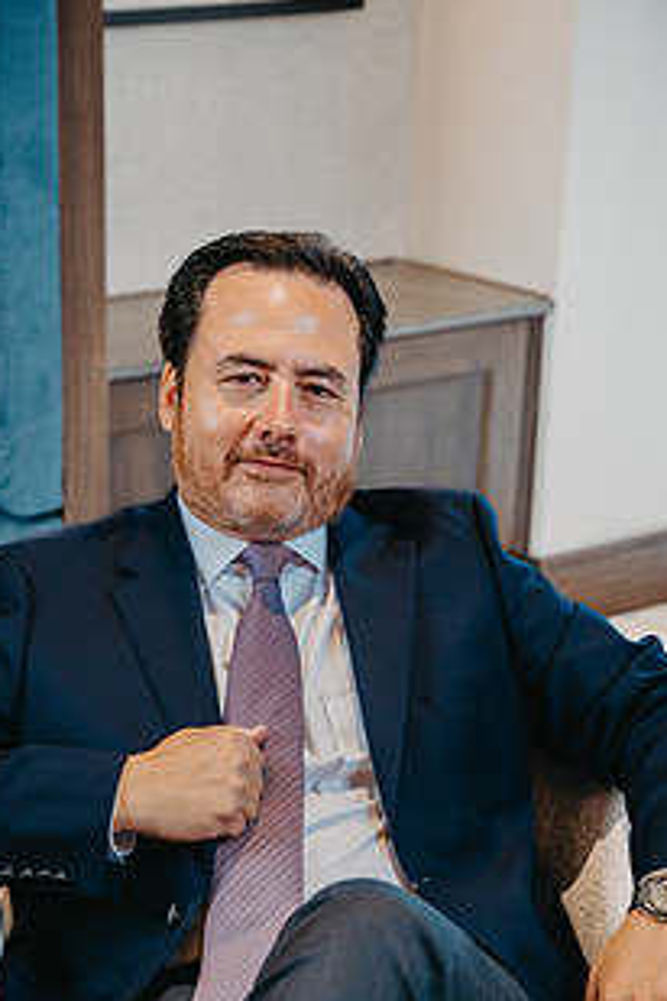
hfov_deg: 13.4
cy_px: 726
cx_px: 236
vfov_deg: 19.9
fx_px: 2835
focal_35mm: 102
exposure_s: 1/100
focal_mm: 70
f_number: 4.5
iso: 1000
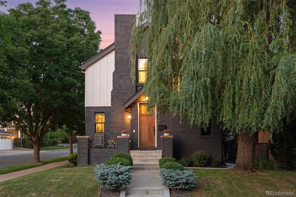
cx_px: 148
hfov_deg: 51.9
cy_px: 98
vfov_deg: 35.9
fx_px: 304
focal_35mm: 37
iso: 400
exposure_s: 1/2.5
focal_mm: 37
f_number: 9
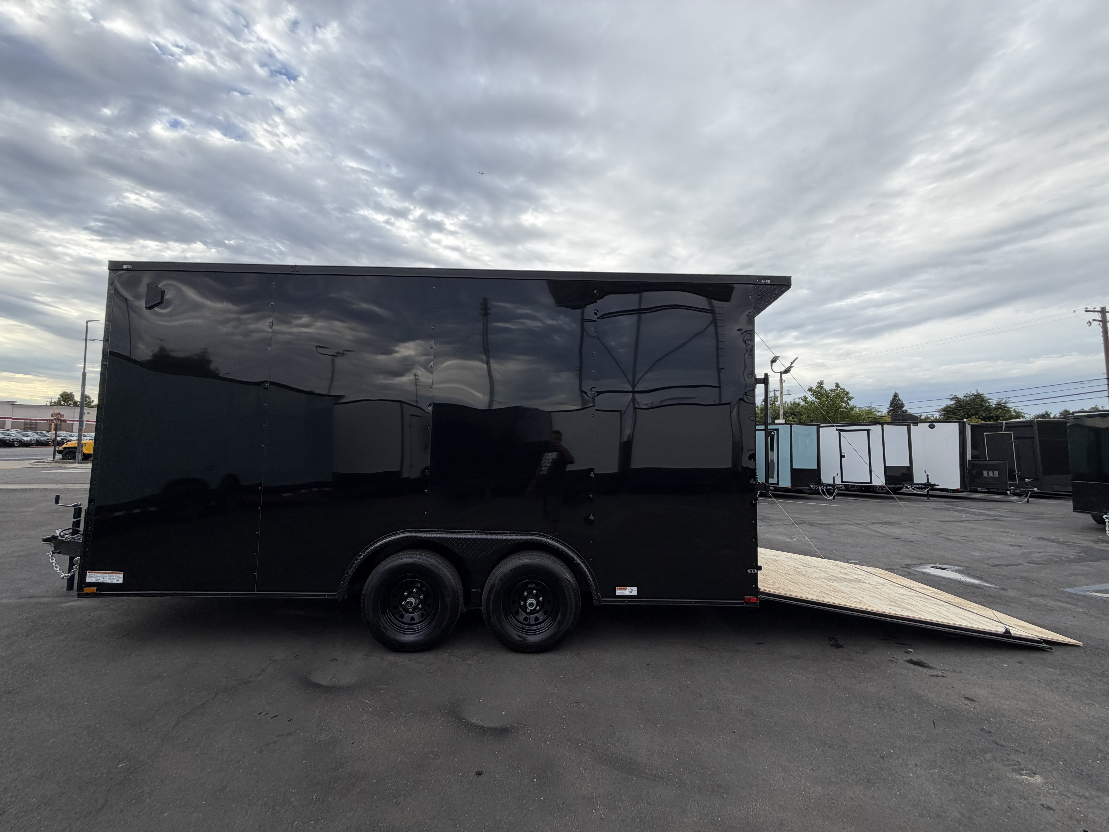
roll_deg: +0.6
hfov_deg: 102.1
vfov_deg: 85.7
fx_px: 449
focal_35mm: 14
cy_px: 416
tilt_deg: +4.8
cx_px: 554
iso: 50
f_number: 2.2
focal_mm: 2.22
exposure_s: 1/502
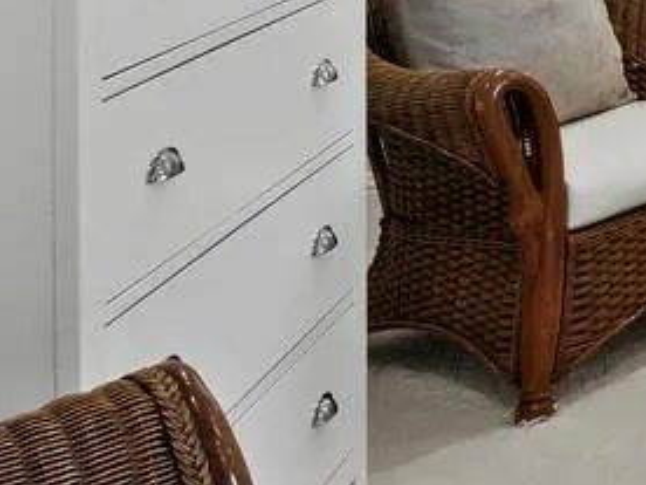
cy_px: -284
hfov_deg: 15.0
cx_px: 1531
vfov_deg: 16.3
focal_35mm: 81
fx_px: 1512
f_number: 7.1
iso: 400
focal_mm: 7
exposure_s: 1/4
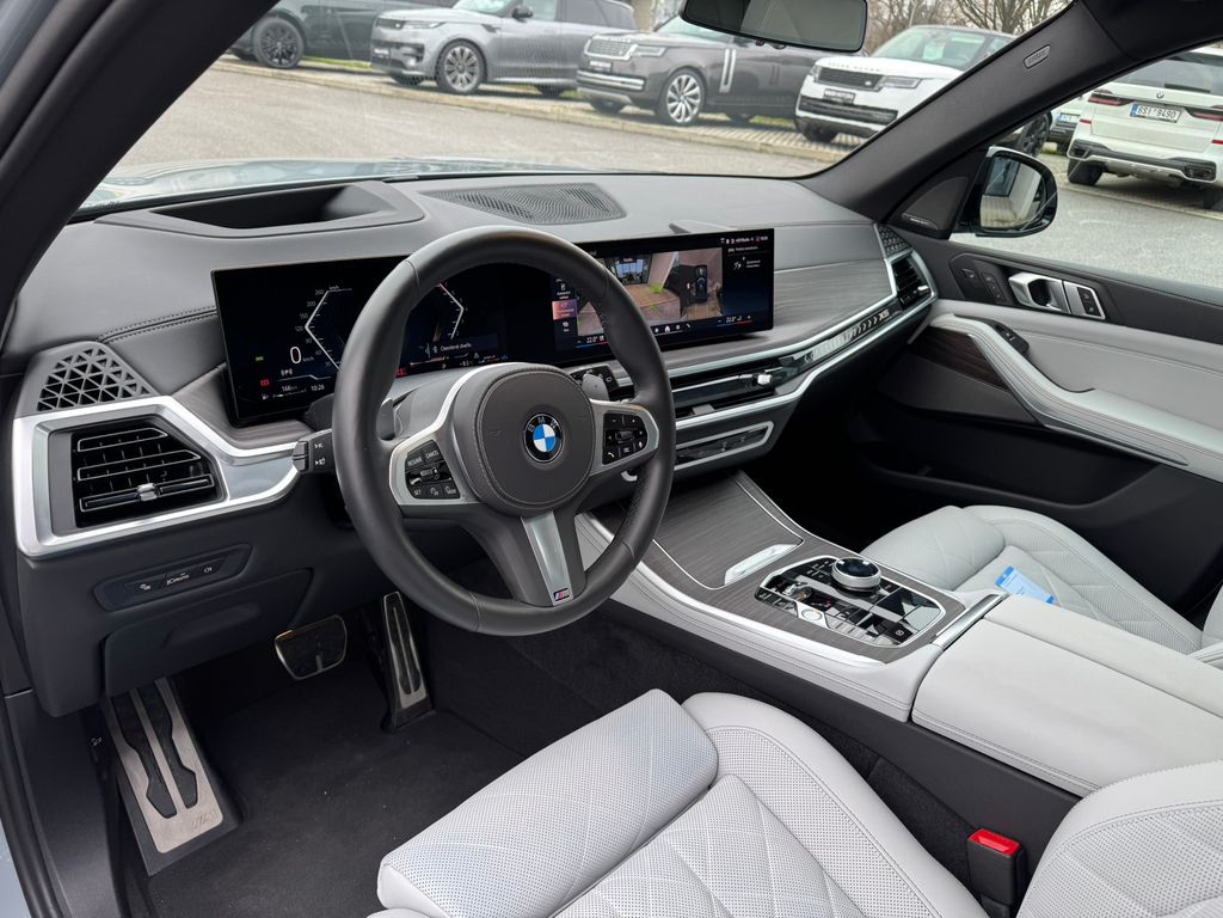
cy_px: 459
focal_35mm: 24
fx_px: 848
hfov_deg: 71.6
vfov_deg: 56.8
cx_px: 612
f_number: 1.78
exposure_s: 1/81
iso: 64
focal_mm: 6.76
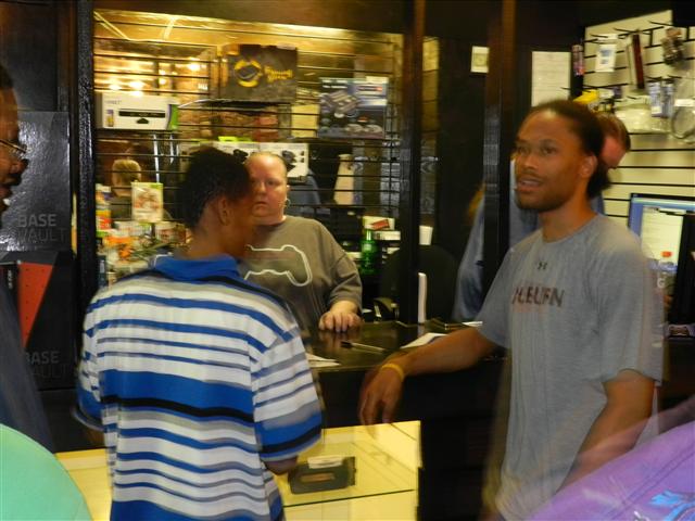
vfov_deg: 31.5
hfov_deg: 41.2
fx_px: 924
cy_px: 260
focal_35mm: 46
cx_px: 348
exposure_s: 1/15
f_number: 4.2
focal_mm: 8.1
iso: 450
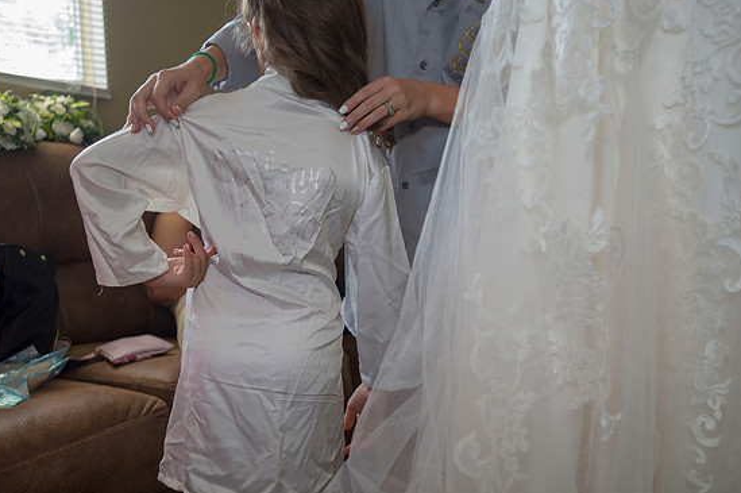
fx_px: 761
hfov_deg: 51.9
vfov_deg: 35.9
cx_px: 375
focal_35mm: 37
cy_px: 244
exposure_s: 1/320
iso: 1250
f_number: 4
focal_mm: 35
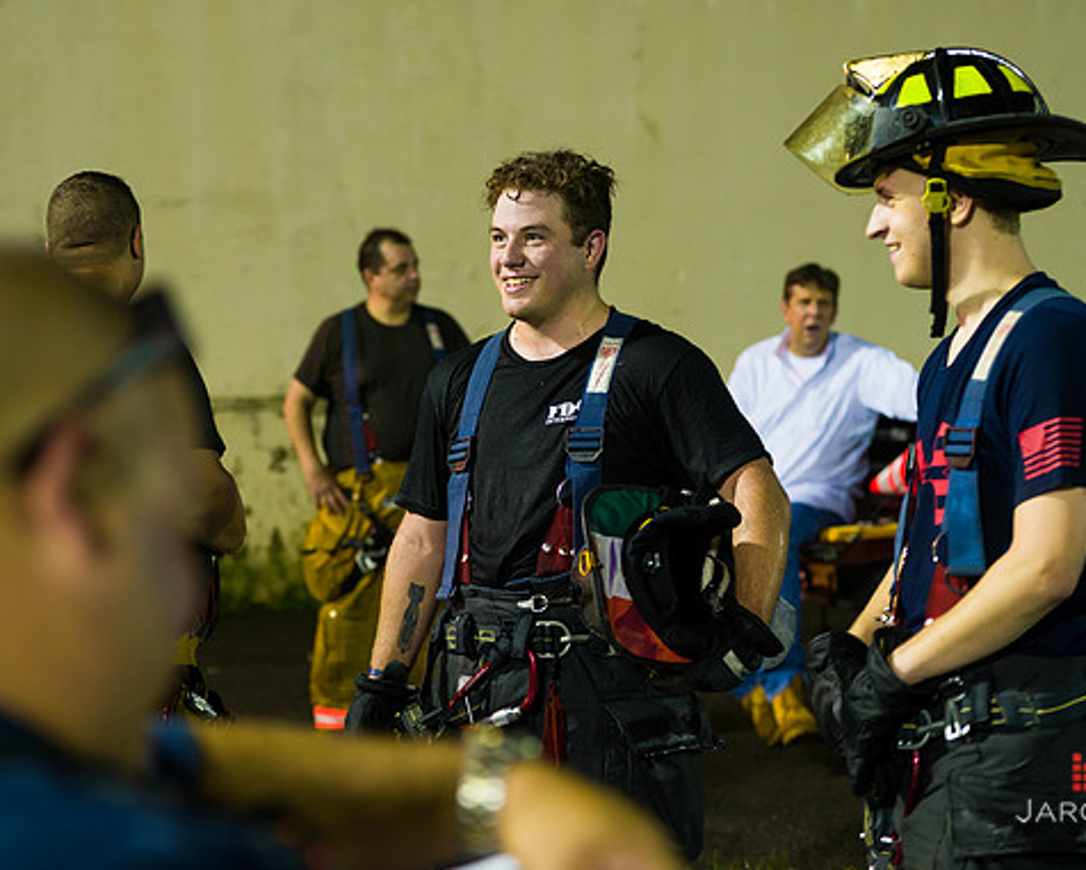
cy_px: 432
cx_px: 573
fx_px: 2572
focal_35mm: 80
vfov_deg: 19.2
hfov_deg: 23.8
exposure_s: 1/125
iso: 1600
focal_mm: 70
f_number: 3.2
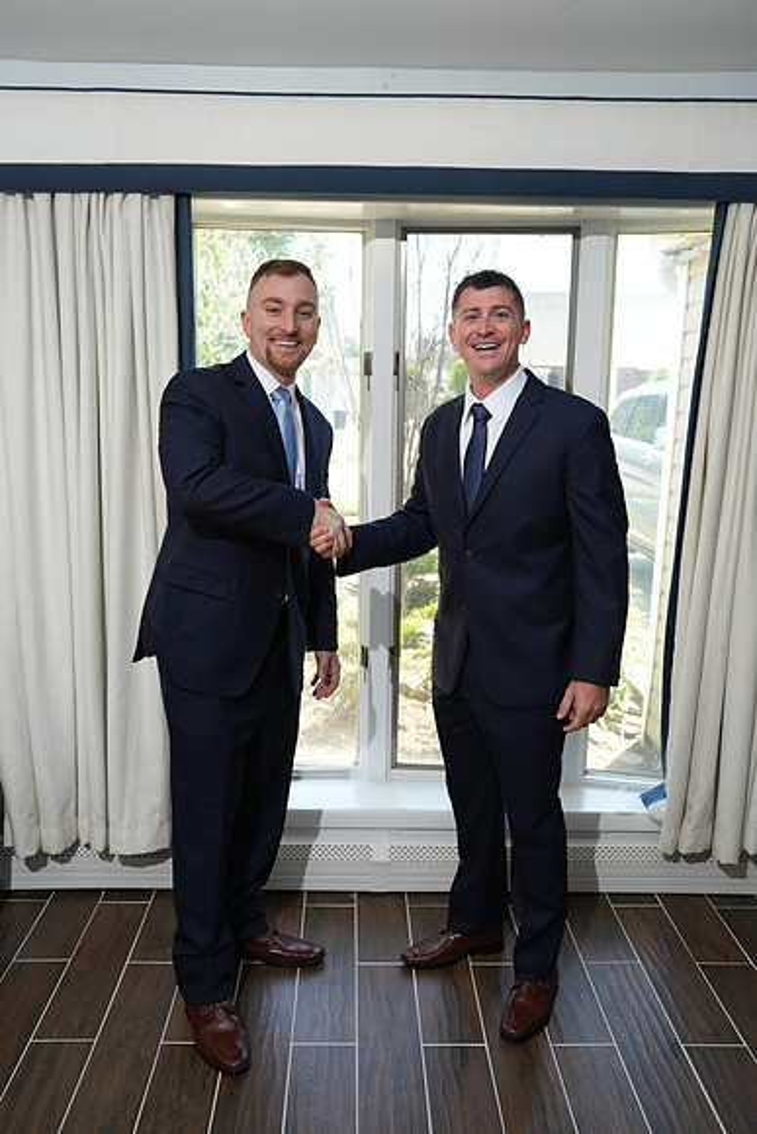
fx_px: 946
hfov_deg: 43.6
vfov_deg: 61.9
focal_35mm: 30
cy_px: 567
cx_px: 378
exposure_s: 1/200
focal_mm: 30
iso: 320
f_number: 4
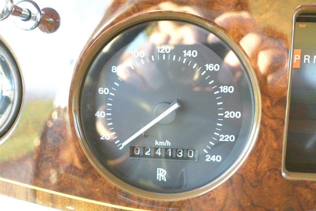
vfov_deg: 35.9
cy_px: 106
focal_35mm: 37
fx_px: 325
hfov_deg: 51.9
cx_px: 158
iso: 400
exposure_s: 1/40
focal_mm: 13.53
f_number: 2.8
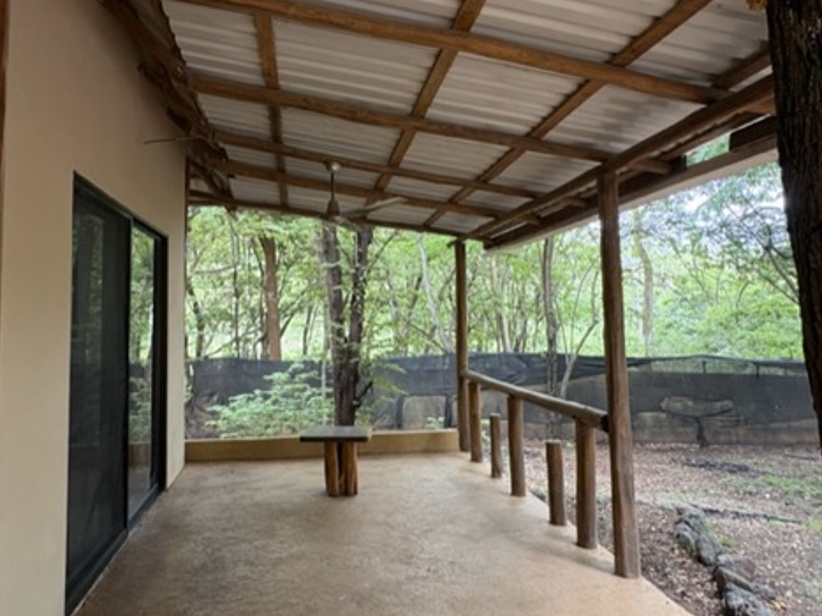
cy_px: 278
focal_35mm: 24
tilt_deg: +3.9
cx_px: 356
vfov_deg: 56.7
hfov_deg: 71.3
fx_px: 570
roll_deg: +2.3
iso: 125
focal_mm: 2.22
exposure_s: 1/99
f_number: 2.2
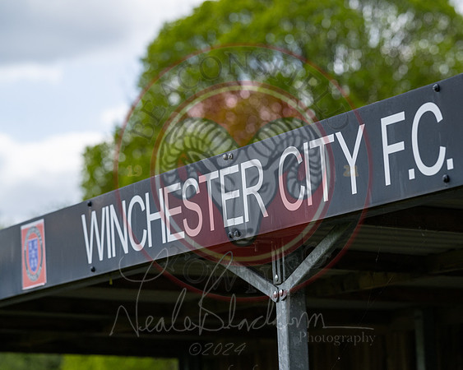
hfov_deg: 12.7
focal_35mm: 152
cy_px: 185
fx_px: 2083
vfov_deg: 10.2
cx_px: 278
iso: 400
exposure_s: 1/4000
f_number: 3.8
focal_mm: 135
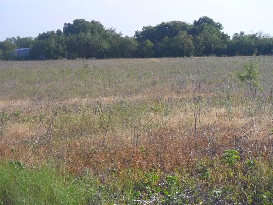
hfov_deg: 18.7
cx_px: 136
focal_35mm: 105
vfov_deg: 14.1
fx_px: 828
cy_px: 102
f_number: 5.6
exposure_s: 1/350
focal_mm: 18.9
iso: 80
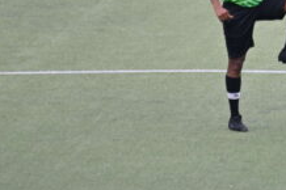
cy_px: 29
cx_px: 369
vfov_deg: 1.6
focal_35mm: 846
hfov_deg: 2.4
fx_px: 6719
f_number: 2.8
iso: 800
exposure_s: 1/3200
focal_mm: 195
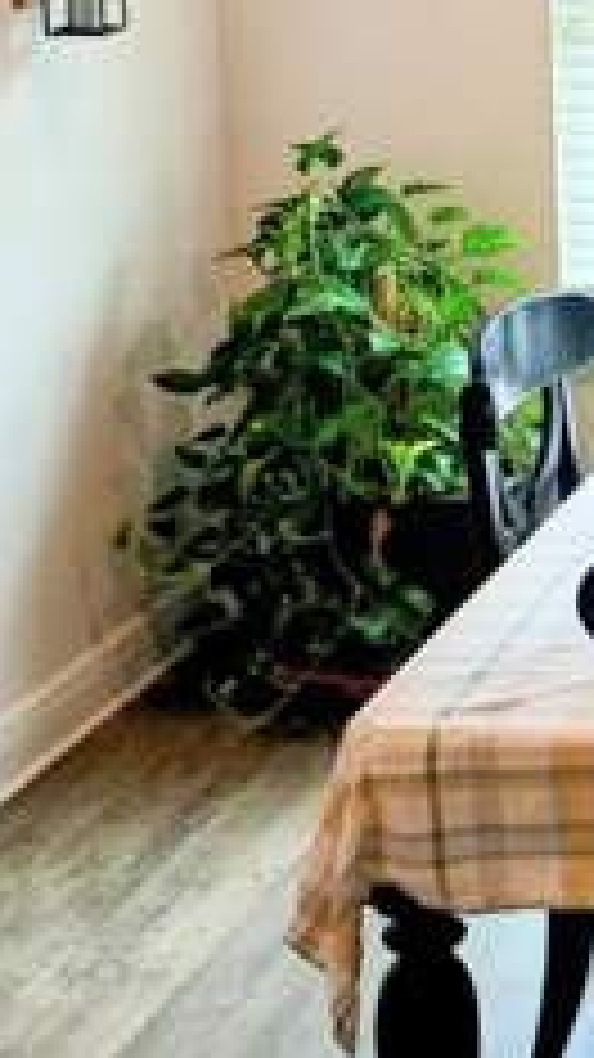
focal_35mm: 86
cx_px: 824
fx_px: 2411
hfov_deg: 13.4
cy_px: 63
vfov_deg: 23.9
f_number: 1.8
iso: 100
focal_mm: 4.27
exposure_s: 1/60
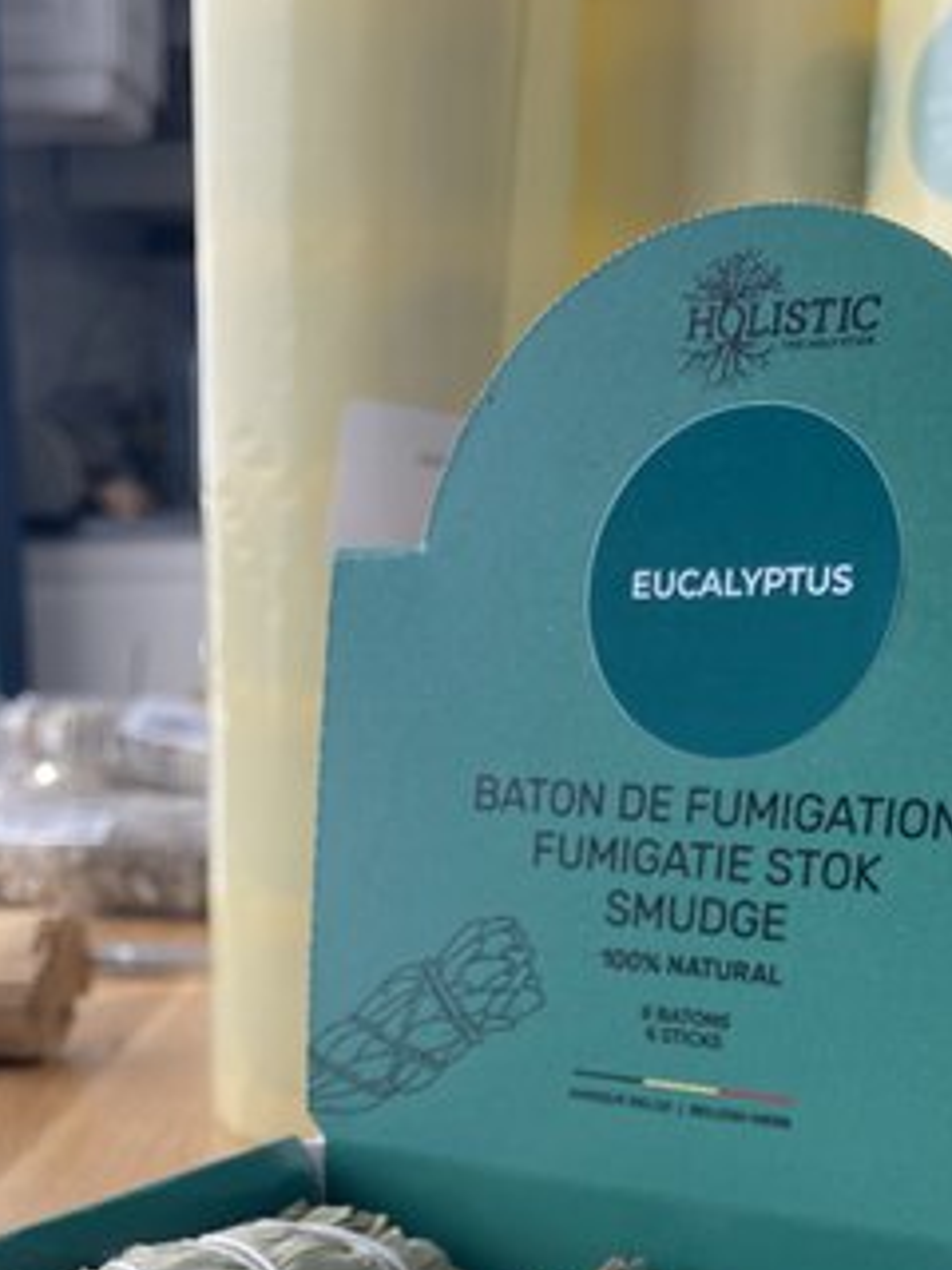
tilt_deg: -18.2
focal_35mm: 65
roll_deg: -0.4
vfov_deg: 27.7
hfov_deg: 22.4
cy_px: 1330
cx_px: 278
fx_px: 2383
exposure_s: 1/180
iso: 32
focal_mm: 4.25
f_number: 1.8
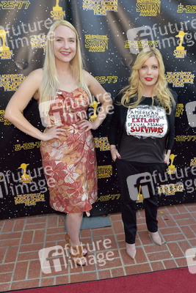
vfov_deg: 73.7
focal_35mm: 24
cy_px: 146
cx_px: 98
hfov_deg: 53.2
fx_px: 196
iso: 500
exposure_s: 1/320
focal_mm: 24
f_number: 6.3
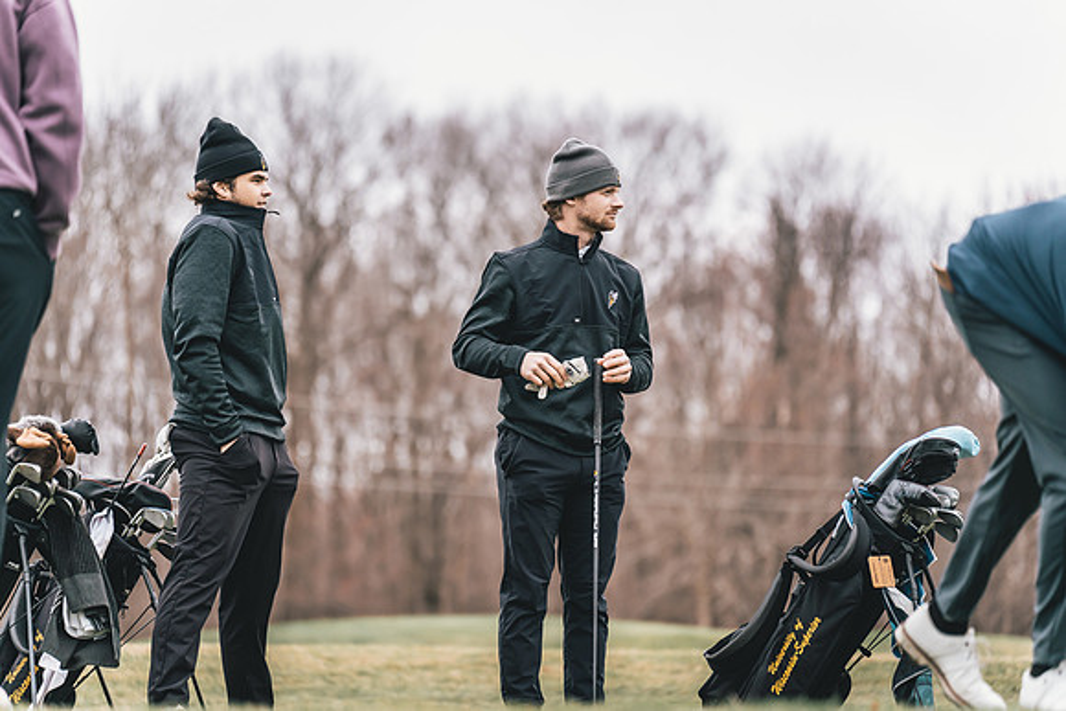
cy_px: 355
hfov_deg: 13.1
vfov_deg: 8.8
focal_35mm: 156
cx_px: 545
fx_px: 4627
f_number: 2.8
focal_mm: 150
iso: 640
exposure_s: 1/4000
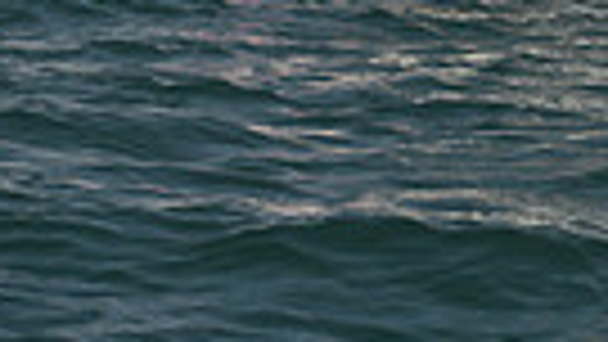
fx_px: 5063
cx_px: 700
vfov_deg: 3.7
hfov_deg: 6.8
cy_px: -945
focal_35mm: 314
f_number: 5.6
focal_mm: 70
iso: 250
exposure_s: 1/640
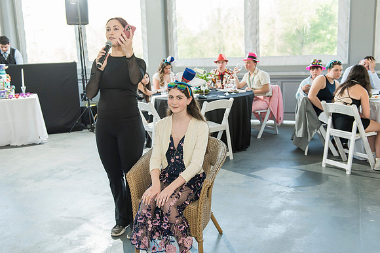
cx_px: 190
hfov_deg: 50.7
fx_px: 401
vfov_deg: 35.1
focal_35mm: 38
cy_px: 126
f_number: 4
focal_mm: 38
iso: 500
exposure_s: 1/160
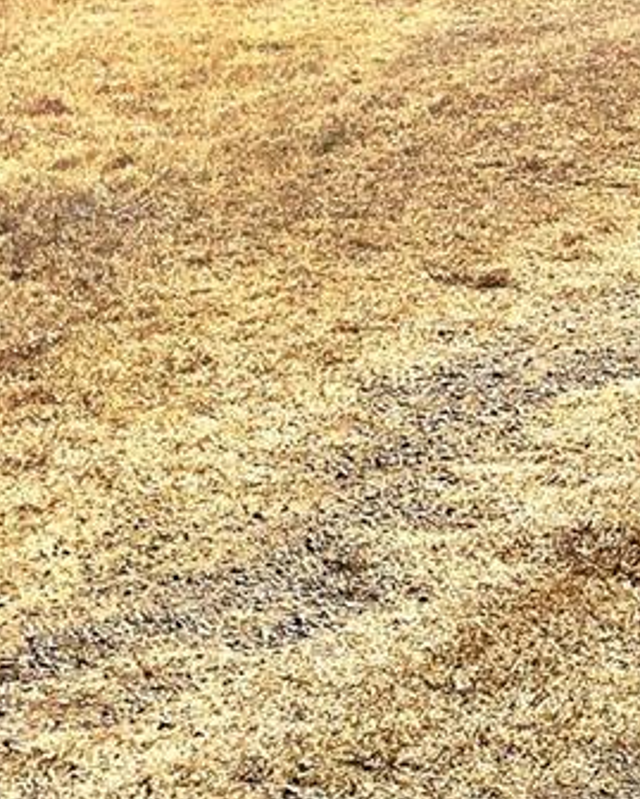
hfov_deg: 12.4
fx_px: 2745
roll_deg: +2.0
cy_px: -212
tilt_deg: -2.4
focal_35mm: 116
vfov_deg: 15.8
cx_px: 1085
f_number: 1.6
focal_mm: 5.1
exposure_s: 1/5376
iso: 32
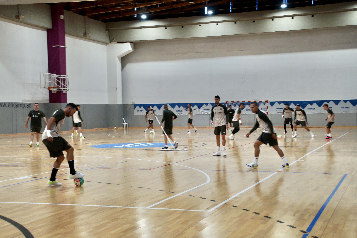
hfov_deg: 38.2
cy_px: 119
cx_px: 178
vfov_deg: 26.0
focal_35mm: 52
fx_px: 516
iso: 400
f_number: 4.5
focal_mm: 35
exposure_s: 1/60
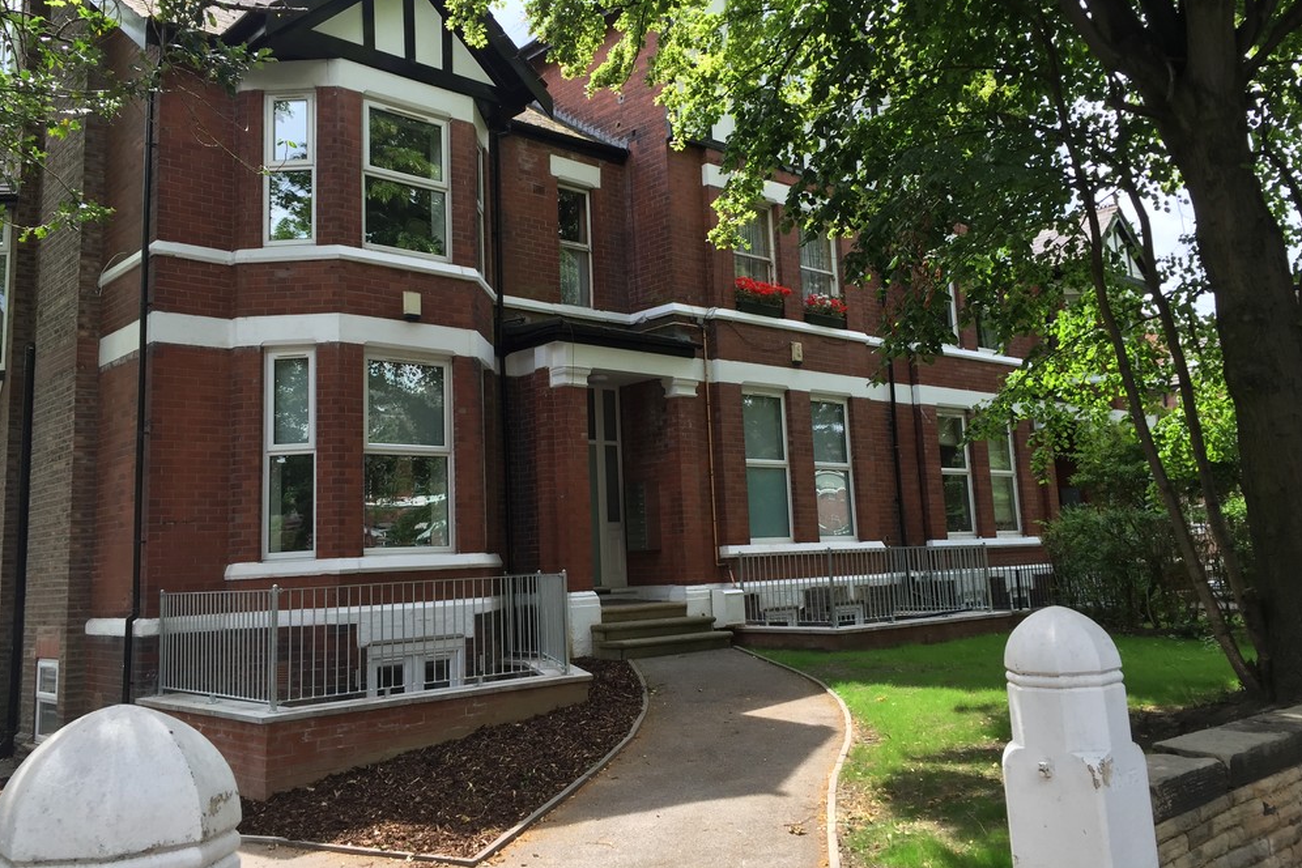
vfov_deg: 42.2
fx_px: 1121
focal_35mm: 31
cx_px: 641
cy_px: 378
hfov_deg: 60.3
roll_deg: +1.6
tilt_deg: +7.7
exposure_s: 1/388
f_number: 2.2
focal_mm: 4.15
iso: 32
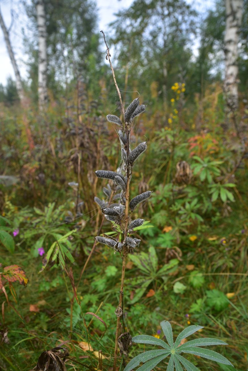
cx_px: 124
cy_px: 186
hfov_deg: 41.1
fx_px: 331
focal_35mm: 32
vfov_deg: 58.7
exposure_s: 1/125
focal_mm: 32
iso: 320
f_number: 7.1
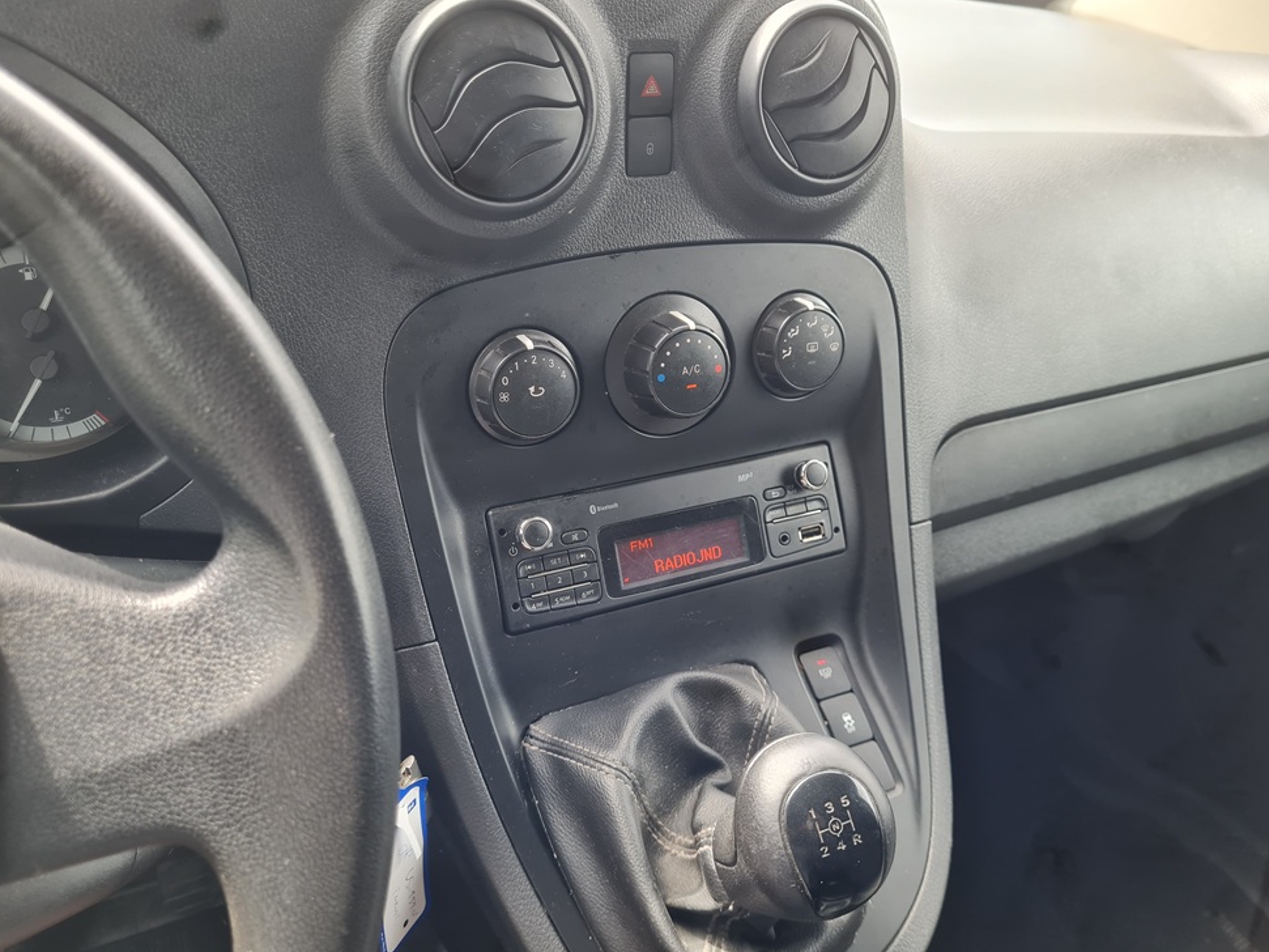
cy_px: 466
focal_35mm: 27
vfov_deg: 51.3
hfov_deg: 65.3
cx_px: 640
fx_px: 990
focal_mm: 5.4
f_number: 1.8
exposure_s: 1/100
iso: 64
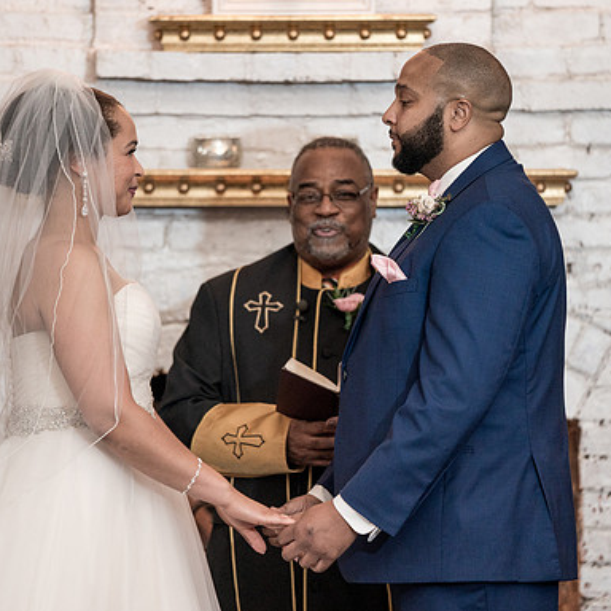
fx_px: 5272
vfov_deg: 6.6
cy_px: 303
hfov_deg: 6.6
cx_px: 281
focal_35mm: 264
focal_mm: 200
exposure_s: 1/200
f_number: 2.8
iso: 2000
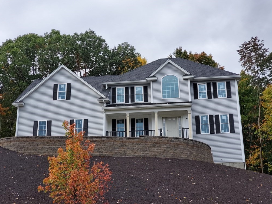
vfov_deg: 27.5
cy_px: 101
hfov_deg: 36.2
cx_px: 136
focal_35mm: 53
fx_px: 417
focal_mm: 6
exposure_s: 1/675
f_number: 2.1
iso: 50
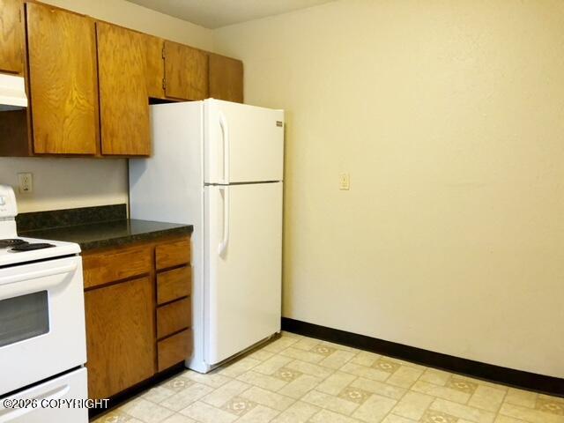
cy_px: 212
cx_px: 282
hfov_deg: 63.4
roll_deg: +1.1
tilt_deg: -5.9
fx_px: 456
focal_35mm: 28
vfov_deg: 49.7
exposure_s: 1/15
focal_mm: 4
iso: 100
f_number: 1.8
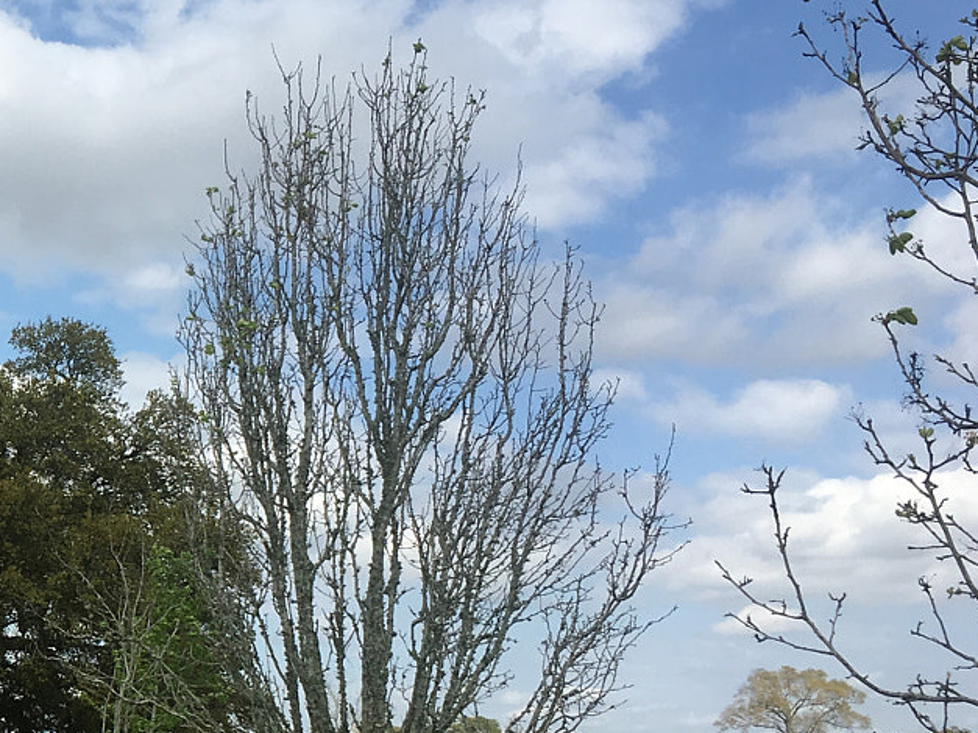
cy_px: 574
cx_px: -204
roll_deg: -1.1
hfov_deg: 23.9
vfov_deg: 19.7
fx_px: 2090
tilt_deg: +4.9
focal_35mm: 74
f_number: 2.2
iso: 25
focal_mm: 4.15
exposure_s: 1/1832
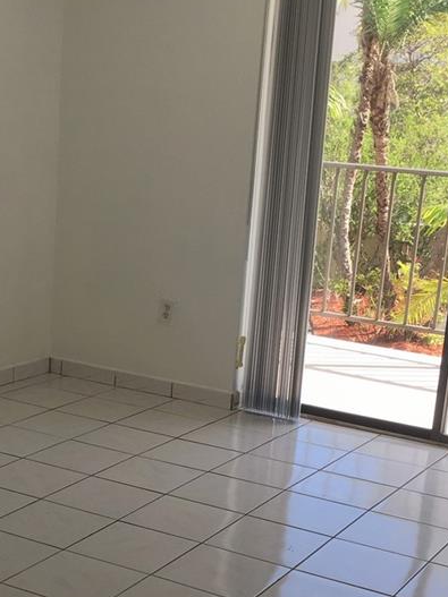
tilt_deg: -18.0
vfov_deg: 29.0
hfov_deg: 22.0
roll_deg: -1.9
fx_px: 1139
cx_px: 102
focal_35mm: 66
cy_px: 434
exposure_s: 1/318
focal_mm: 4.15
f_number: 2.2
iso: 25
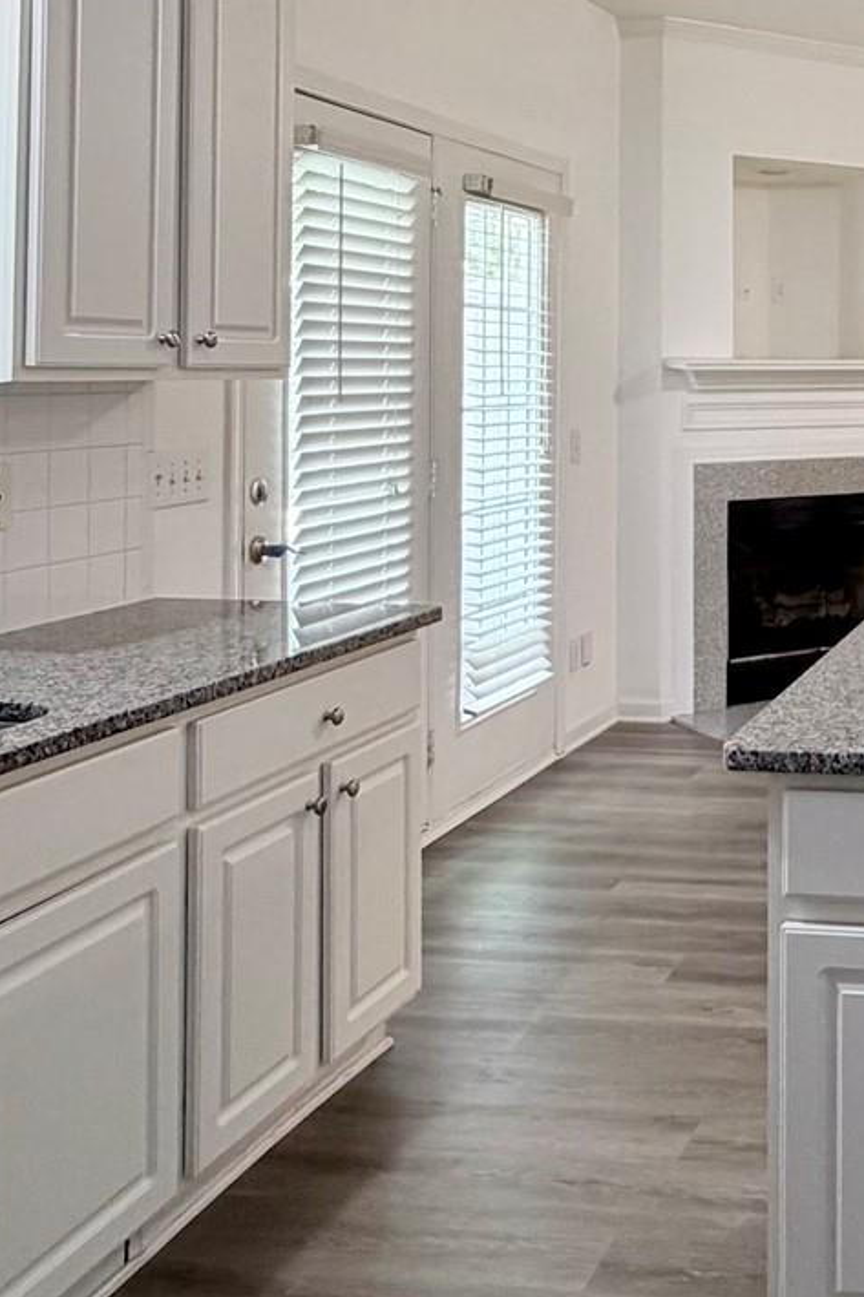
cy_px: 365
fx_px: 1513
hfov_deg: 28.6
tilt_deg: -0.8
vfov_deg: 45.2
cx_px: 975
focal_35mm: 42
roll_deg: +0.5
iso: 200
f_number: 2.2
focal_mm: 2.22
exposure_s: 1/60
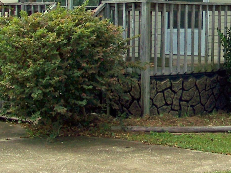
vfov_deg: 13.5
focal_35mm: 108
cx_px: 221
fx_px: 721
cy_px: 0
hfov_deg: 17.8
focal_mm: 5.85
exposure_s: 1/640
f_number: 2.8
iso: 125
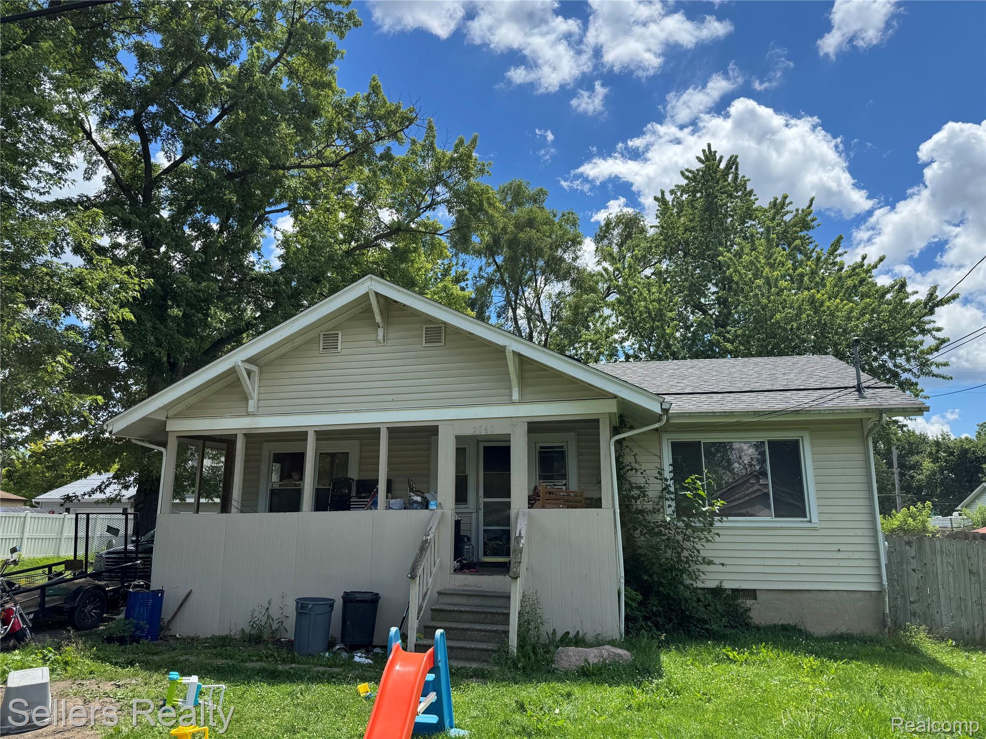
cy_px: 370
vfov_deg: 56.8
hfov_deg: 71.6
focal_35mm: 24
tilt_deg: +13.4
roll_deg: -0.7
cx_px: 493
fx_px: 684
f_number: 1.78
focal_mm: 6.76
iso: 80
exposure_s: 1/2833
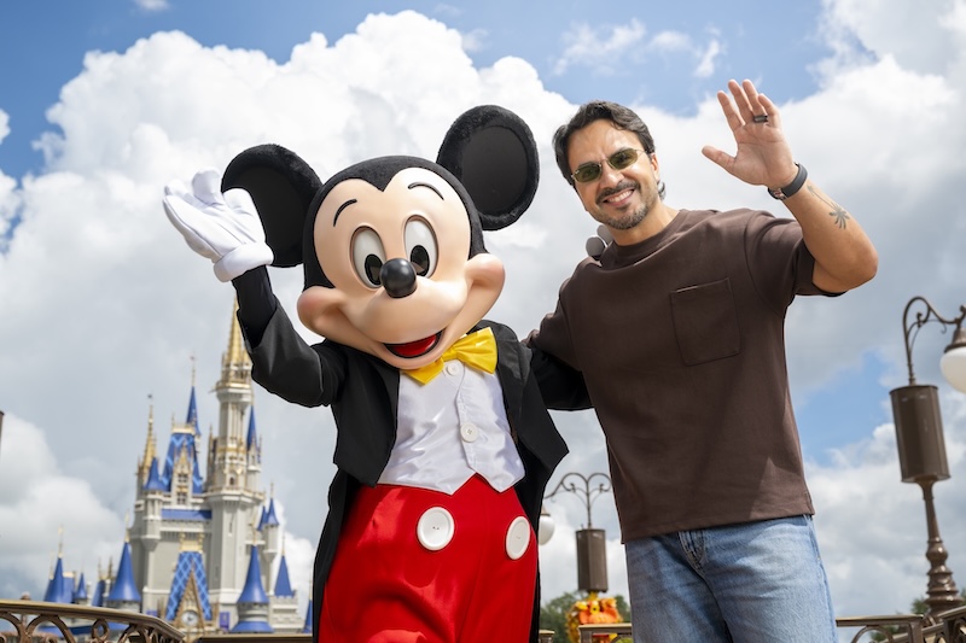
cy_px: 322
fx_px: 1261
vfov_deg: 28.6
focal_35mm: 47
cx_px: 483
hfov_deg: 41.9
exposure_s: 1/200
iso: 50
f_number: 6.3
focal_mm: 47
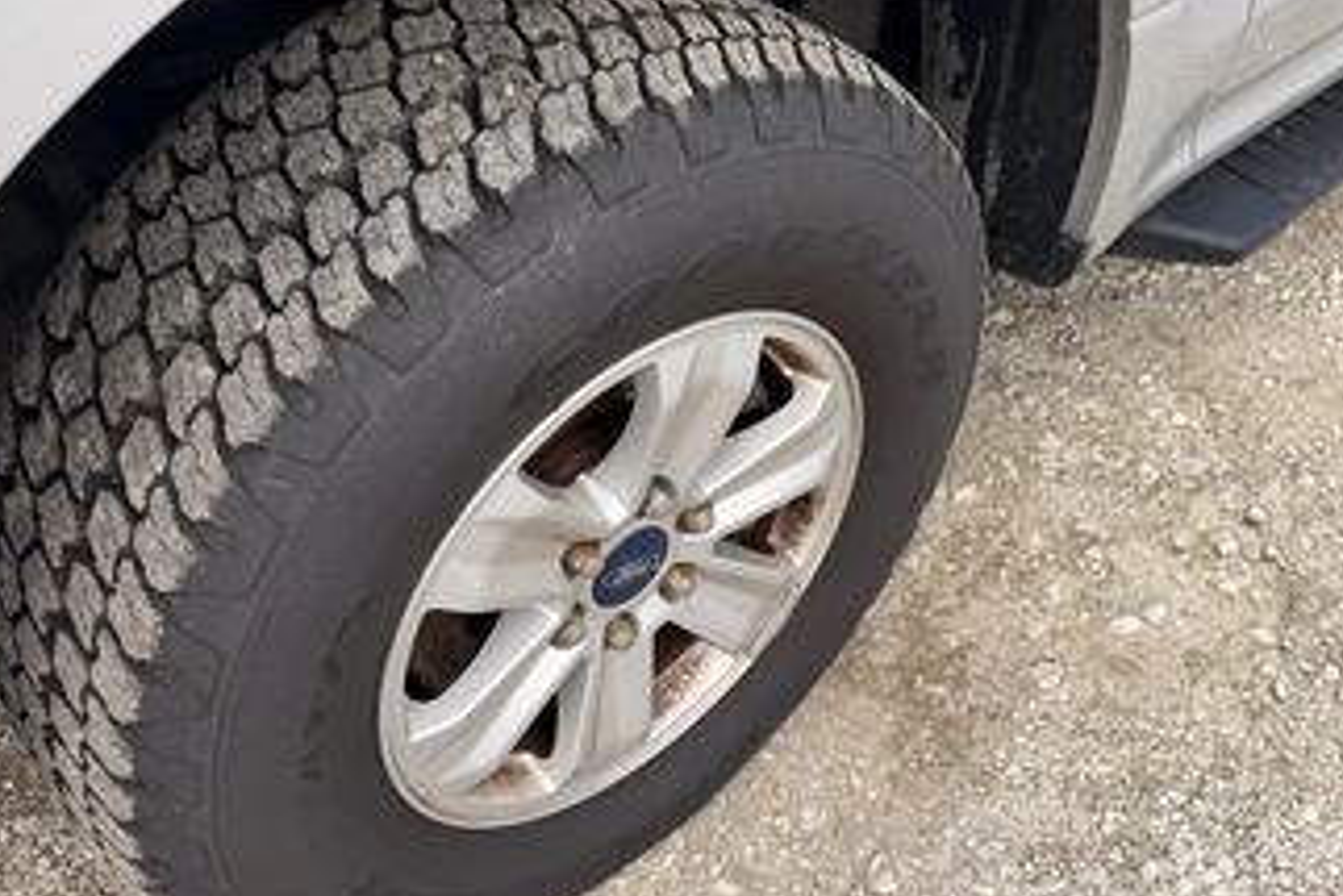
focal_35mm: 31
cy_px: 542
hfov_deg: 60.1
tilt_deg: -49.4
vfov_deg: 42.1
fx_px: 1157
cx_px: 742
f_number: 1.78
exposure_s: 1/1949
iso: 100
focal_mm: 6.76
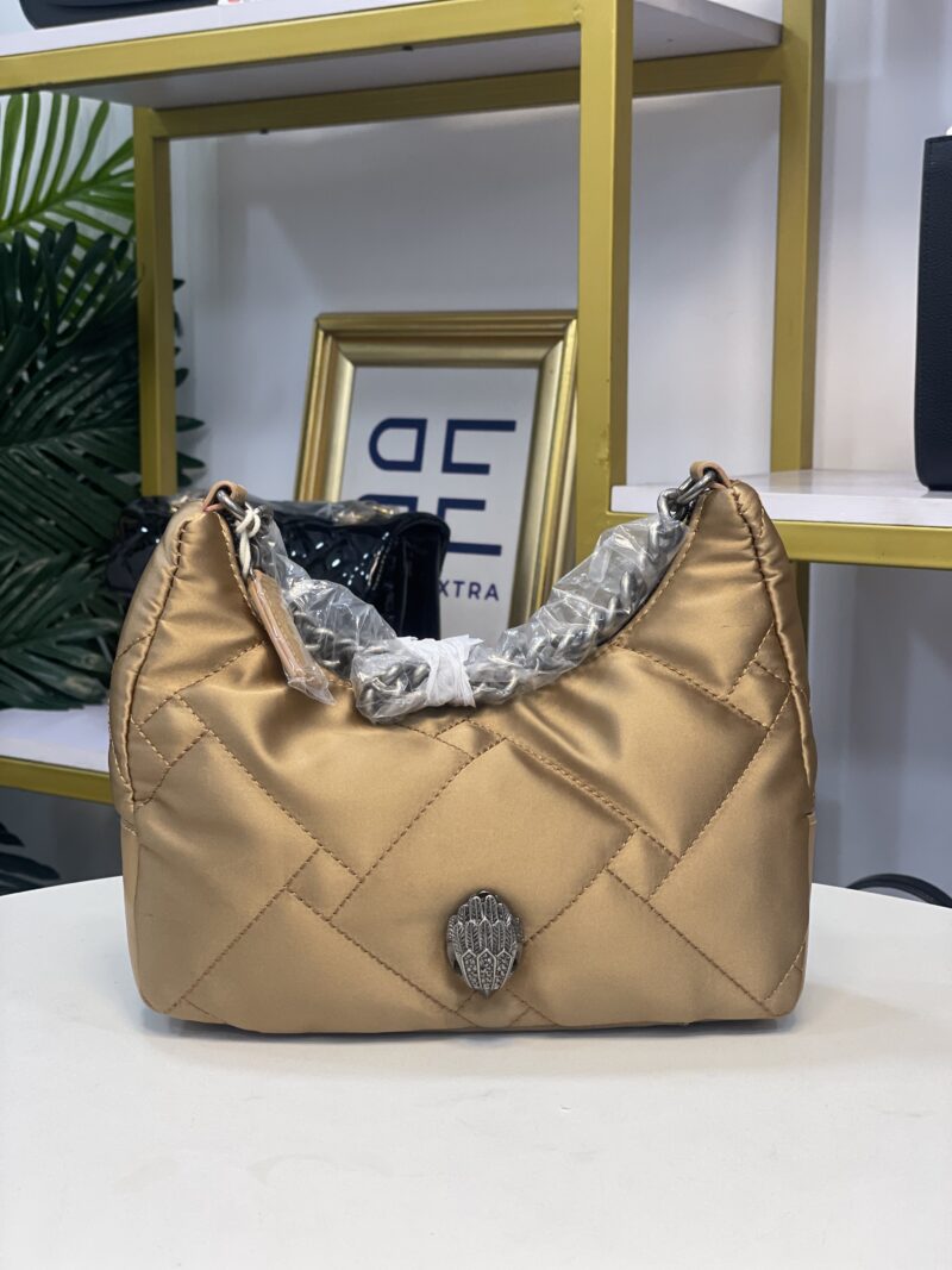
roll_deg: -0.3
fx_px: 1907
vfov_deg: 36.8
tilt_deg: -5.9
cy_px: 635
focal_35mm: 52
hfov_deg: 28.0
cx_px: 476
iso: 80
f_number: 2
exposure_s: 1/122
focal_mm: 6
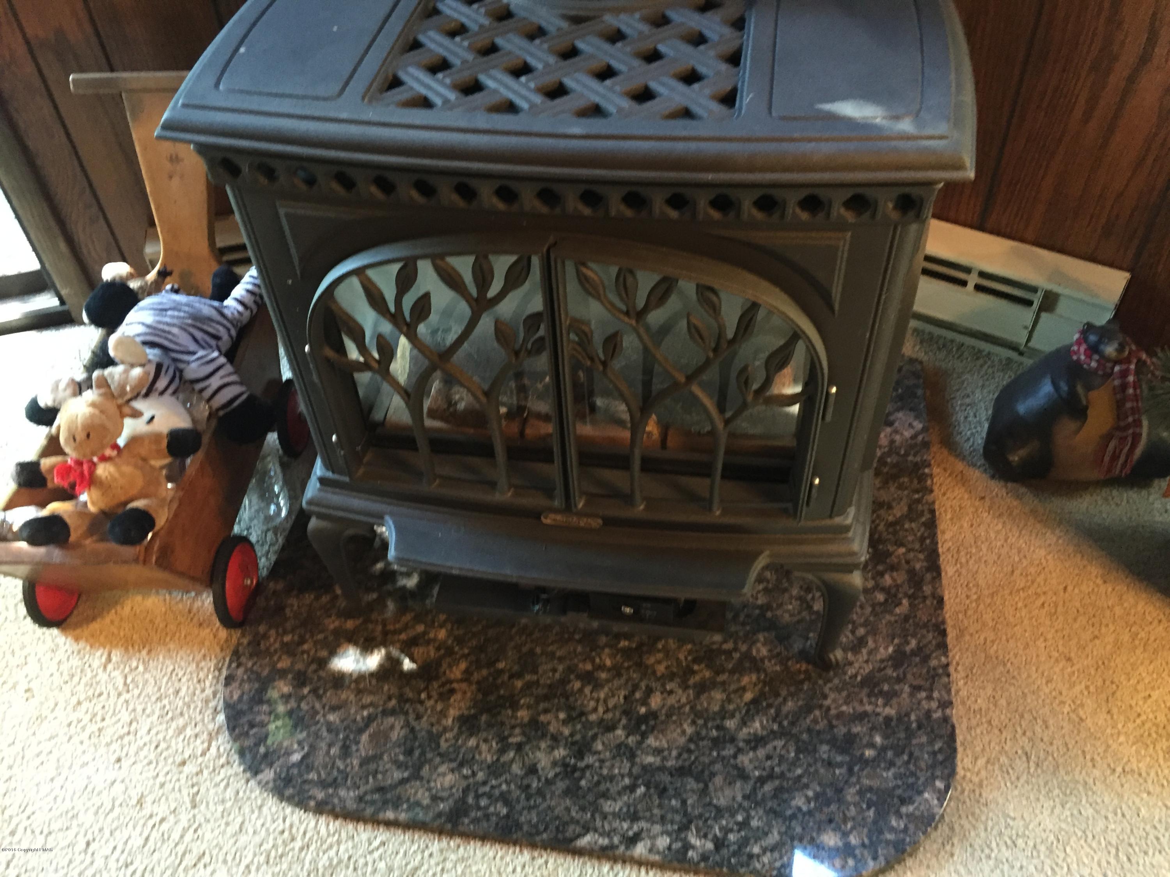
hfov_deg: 61.7
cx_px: 585
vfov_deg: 48.2
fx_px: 980
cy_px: 438
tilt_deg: -47.0
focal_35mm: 29
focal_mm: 4.15
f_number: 2.2
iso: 250
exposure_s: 1/15
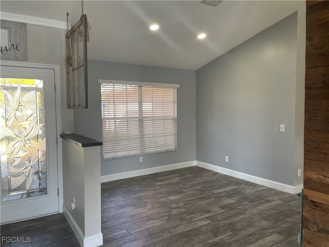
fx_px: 247
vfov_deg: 53.1
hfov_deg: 67.3
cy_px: 124
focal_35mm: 26
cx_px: 164
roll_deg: +0.8
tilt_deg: -3.1
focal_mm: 4.2
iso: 100
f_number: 1.6
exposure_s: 1/121
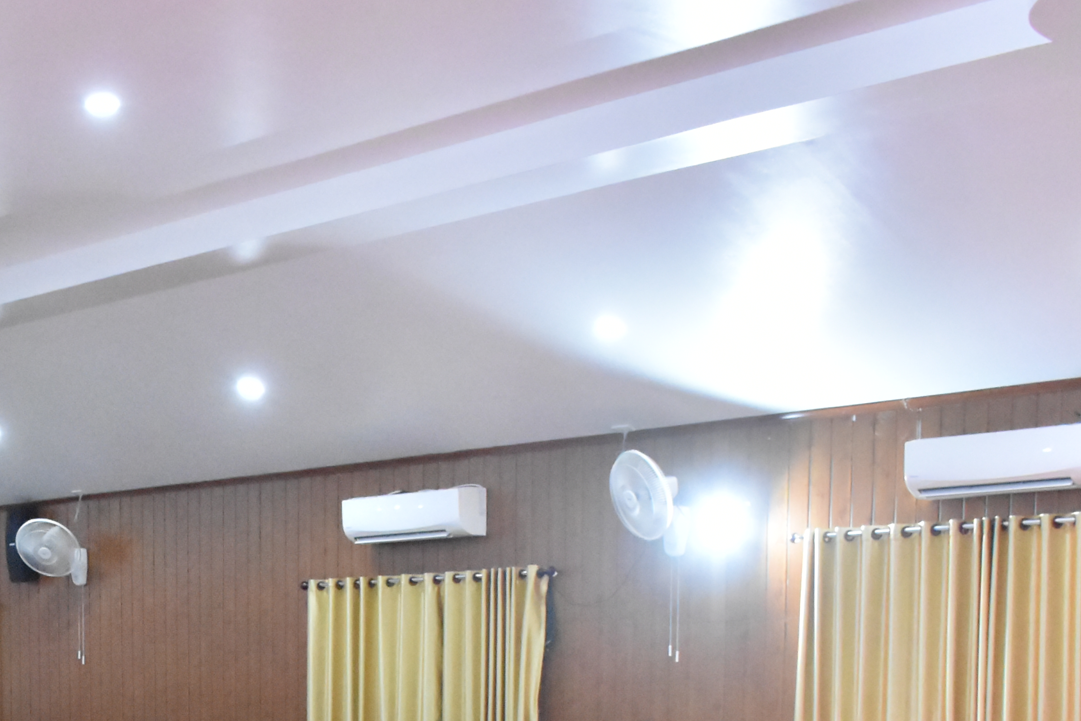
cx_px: 120
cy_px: 873
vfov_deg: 18.9
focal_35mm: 68
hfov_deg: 28.6
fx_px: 2042
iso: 6400
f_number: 3.5
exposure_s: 1/250
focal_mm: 18
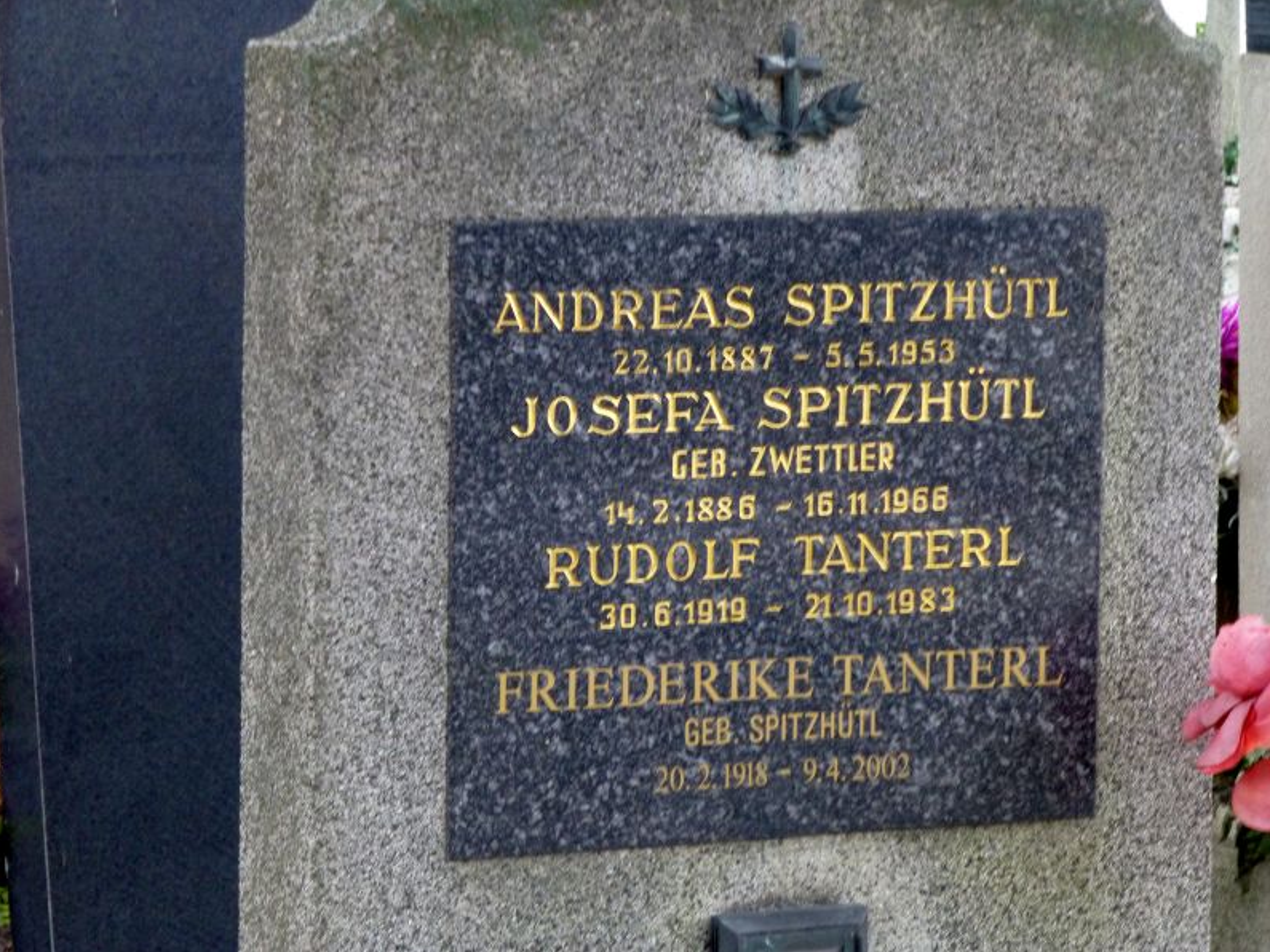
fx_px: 5356
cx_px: 634
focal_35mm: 146
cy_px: 476
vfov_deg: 10.2
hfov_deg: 13.5
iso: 400
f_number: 5.4
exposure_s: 1/25
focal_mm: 25.9
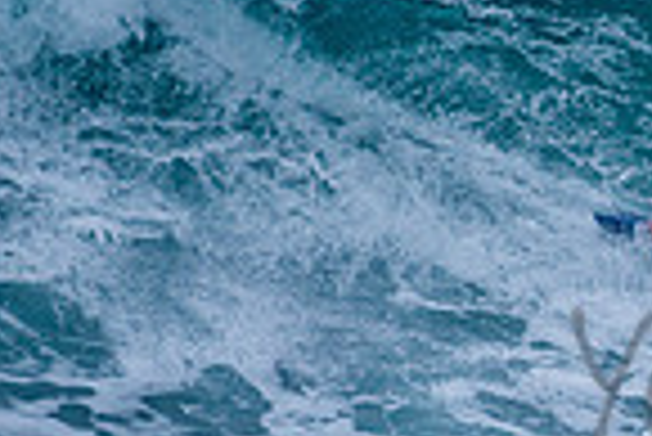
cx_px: 1034
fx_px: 36149
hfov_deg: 1.0
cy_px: 339
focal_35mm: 1994
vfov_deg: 0.7
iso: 200
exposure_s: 1/1000
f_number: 5.6
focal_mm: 500
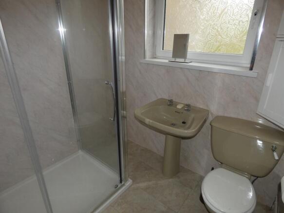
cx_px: 142
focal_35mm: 20
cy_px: 106
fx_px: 164
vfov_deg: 66.0
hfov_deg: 81.8
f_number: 2.8
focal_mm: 3.6
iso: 80
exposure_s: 1/60
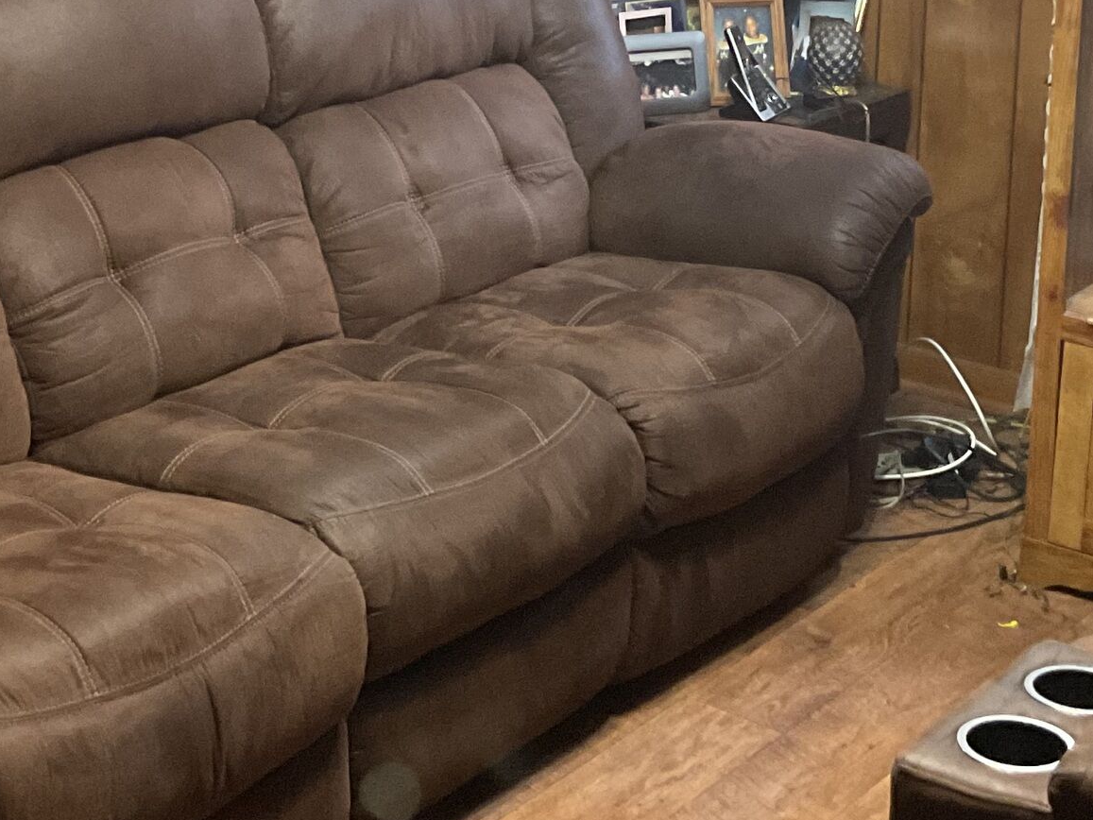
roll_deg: -1.9
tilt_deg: -11.4
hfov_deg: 25.3
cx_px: 585
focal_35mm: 77
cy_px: -20
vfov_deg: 18.6
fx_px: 2432
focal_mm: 3
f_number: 1.8
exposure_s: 1/40
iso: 250
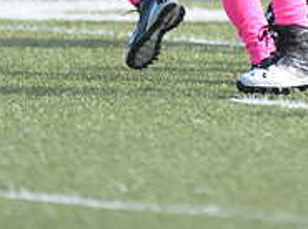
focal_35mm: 1810
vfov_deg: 0.8
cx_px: 302
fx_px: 16073
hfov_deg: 1.1
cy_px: -217
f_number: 4
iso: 1600
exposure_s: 1/4000
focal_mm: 400
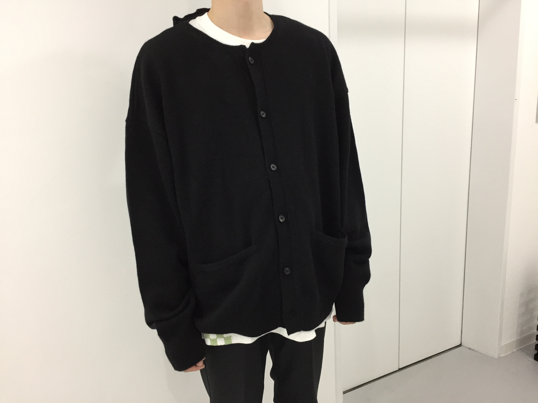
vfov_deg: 48.2
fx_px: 451
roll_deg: +3.0
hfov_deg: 61.7
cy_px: 202
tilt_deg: -13.8
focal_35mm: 29
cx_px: 269
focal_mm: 4.15
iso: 100
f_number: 2.2
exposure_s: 1/30
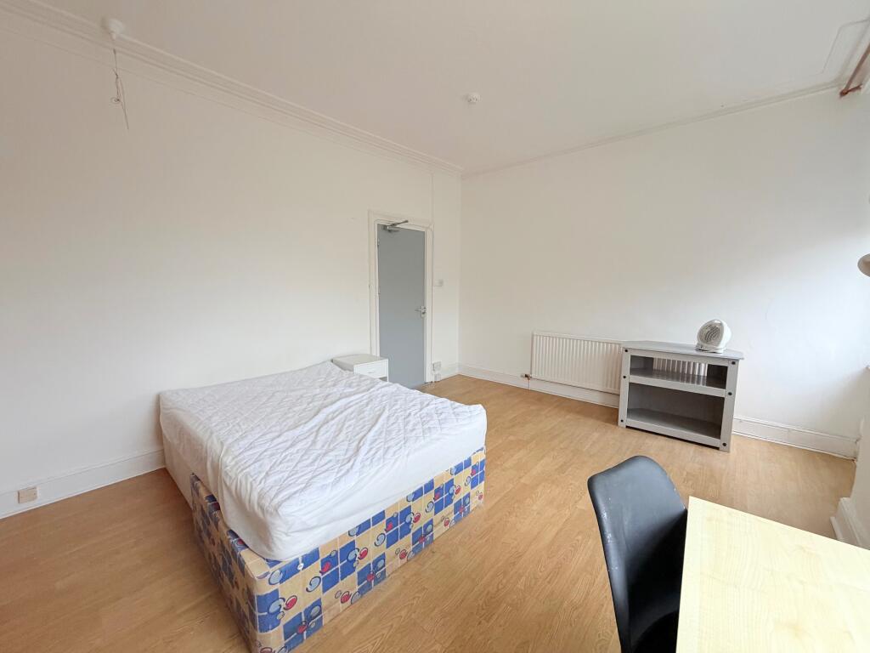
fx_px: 352
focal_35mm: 14
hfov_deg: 102.1
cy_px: 326
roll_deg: -0.4
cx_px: 435
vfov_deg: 85.7
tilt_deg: -7.8
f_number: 2.2
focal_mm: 2.22
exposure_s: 1/102
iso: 320
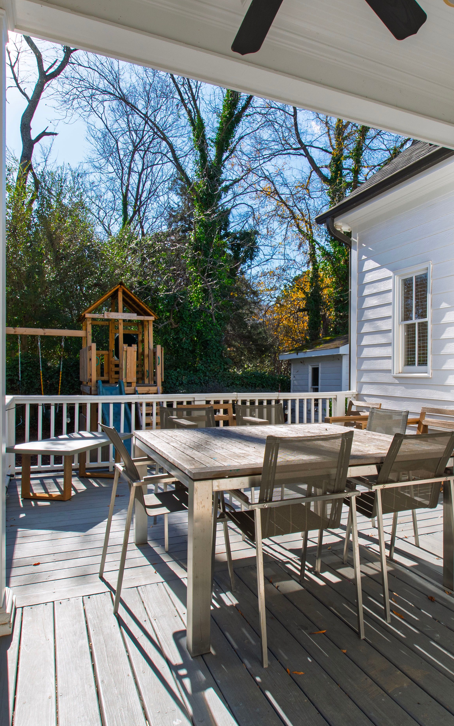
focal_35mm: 23
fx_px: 455
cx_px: 297
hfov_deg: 52.1
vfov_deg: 77.2
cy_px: 363
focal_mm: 10
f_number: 8
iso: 100
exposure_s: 1/160
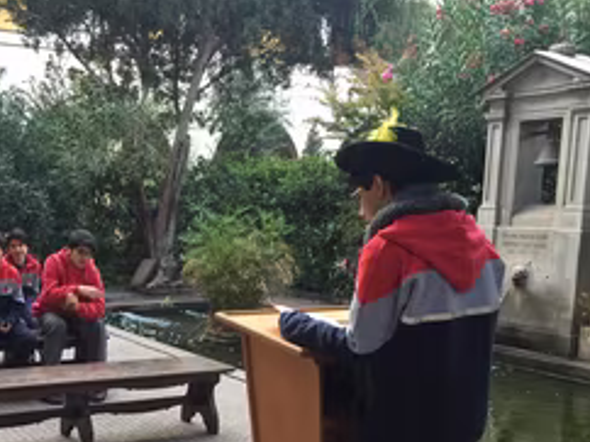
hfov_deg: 38.9
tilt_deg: -9.5
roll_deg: -1.8
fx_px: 817
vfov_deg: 29.5
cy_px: 352
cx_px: 163
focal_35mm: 48
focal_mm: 4.15
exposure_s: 1/33
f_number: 2.2
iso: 40
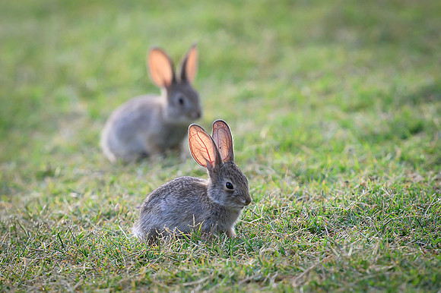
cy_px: 119
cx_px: 212
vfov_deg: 1.7
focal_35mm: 790
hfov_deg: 2.6
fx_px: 9668
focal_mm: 400
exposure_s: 1/2000
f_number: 4
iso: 800
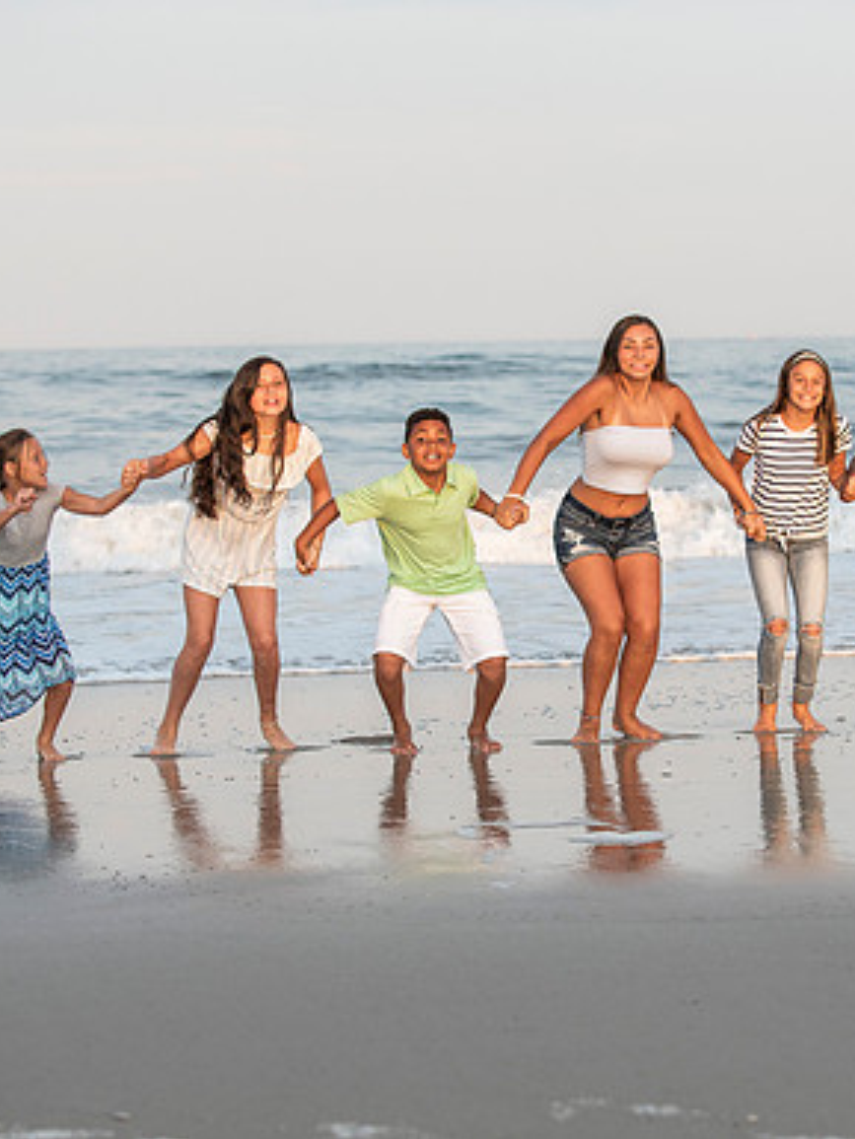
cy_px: 581
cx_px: 622
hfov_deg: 14.1
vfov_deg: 18.7
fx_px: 3456
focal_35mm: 105
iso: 400
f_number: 3.5
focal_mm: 70
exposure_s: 1/1600
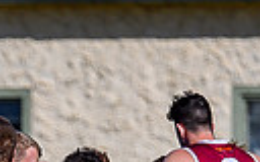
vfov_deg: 0.3
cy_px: 436
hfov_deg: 0.5
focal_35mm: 3952
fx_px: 28003
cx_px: -228
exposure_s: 1/3200
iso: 180
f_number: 4
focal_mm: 500
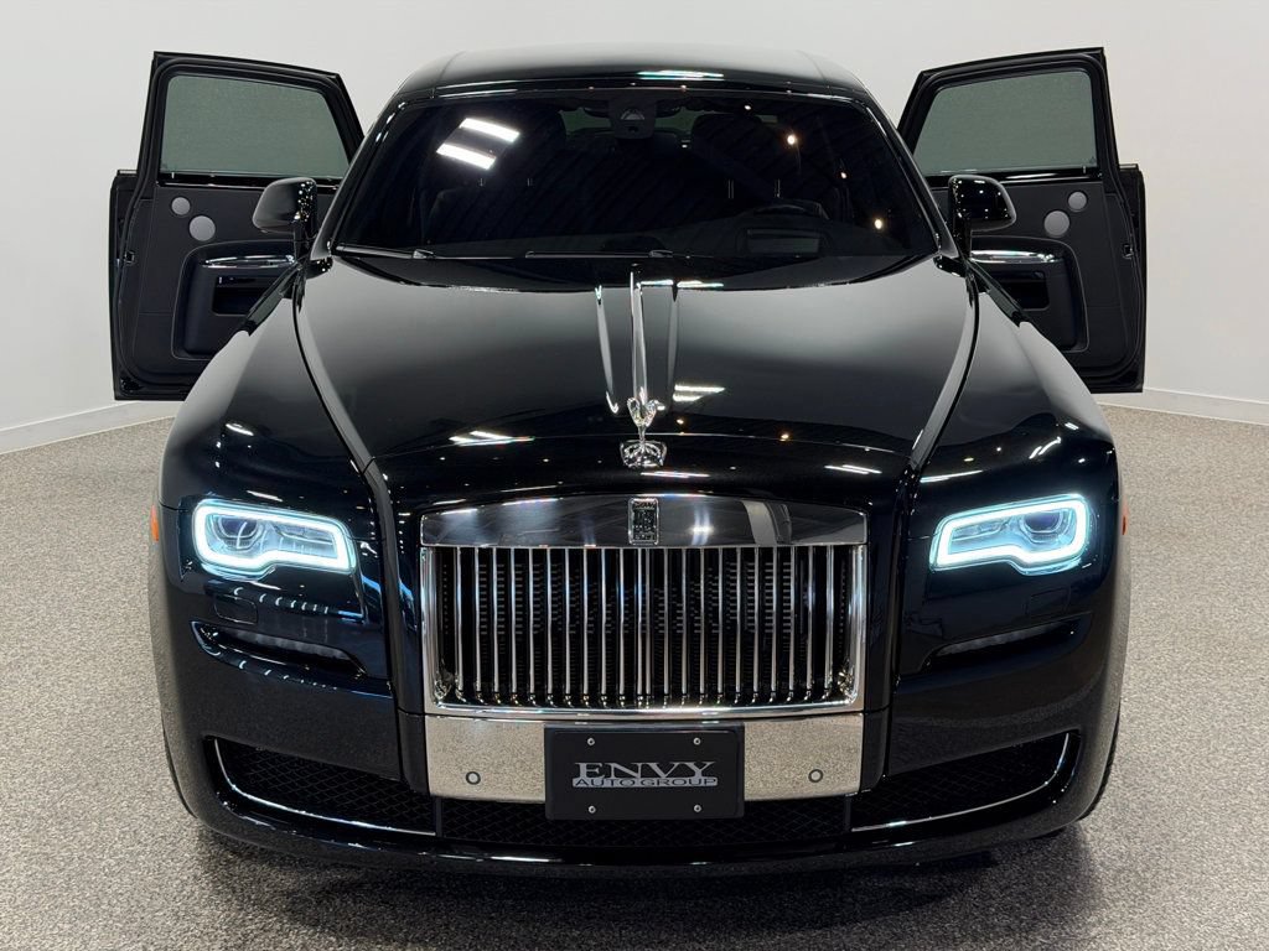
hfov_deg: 39.7
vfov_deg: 30.3
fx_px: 1760
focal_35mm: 48
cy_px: 476
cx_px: 634
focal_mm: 6.76
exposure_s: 1/223
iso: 160
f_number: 1.78
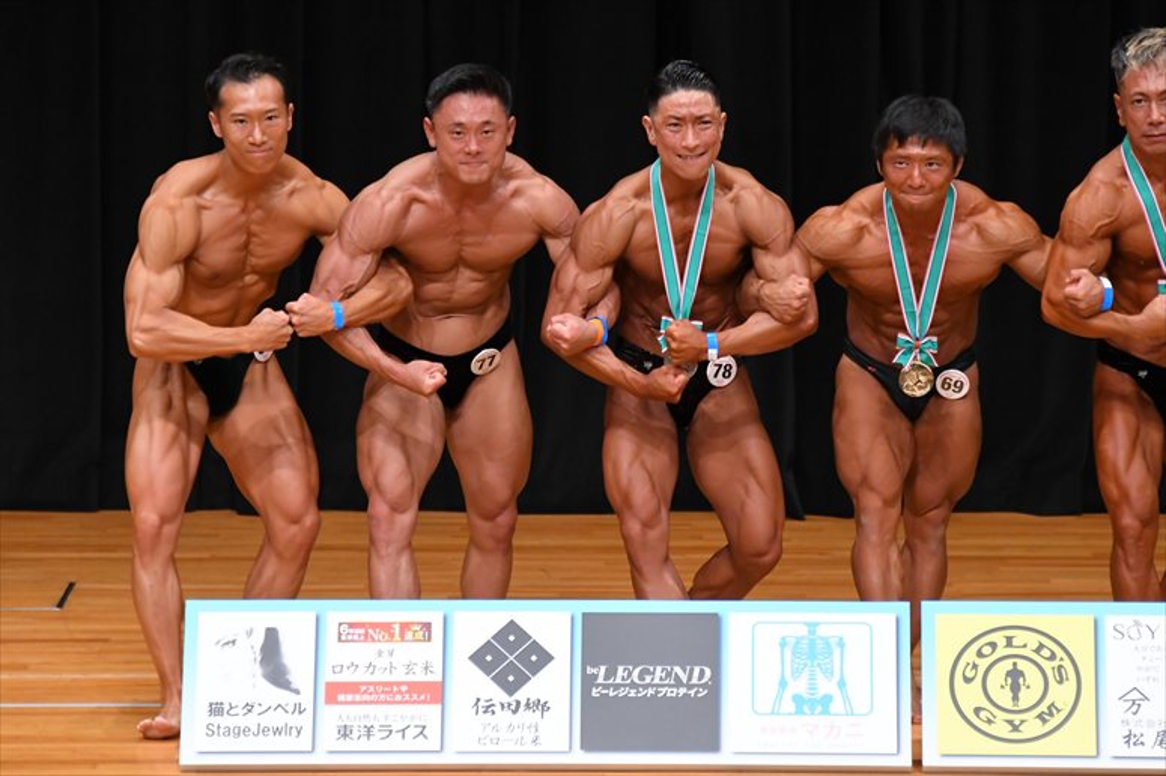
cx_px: 583
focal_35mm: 315
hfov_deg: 6.5
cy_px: 388
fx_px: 10198
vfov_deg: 4.4
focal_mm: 210
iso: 3200
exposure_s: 1/400
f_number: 5.6
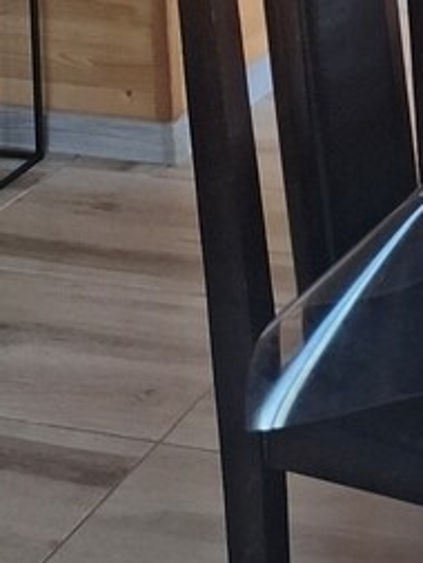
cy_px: -498
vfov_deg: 16.8
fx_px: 1514
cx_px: 784
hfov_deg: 14.0
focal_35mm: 93
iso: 125
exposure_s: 1/50
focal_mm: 5.54
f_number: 1.8
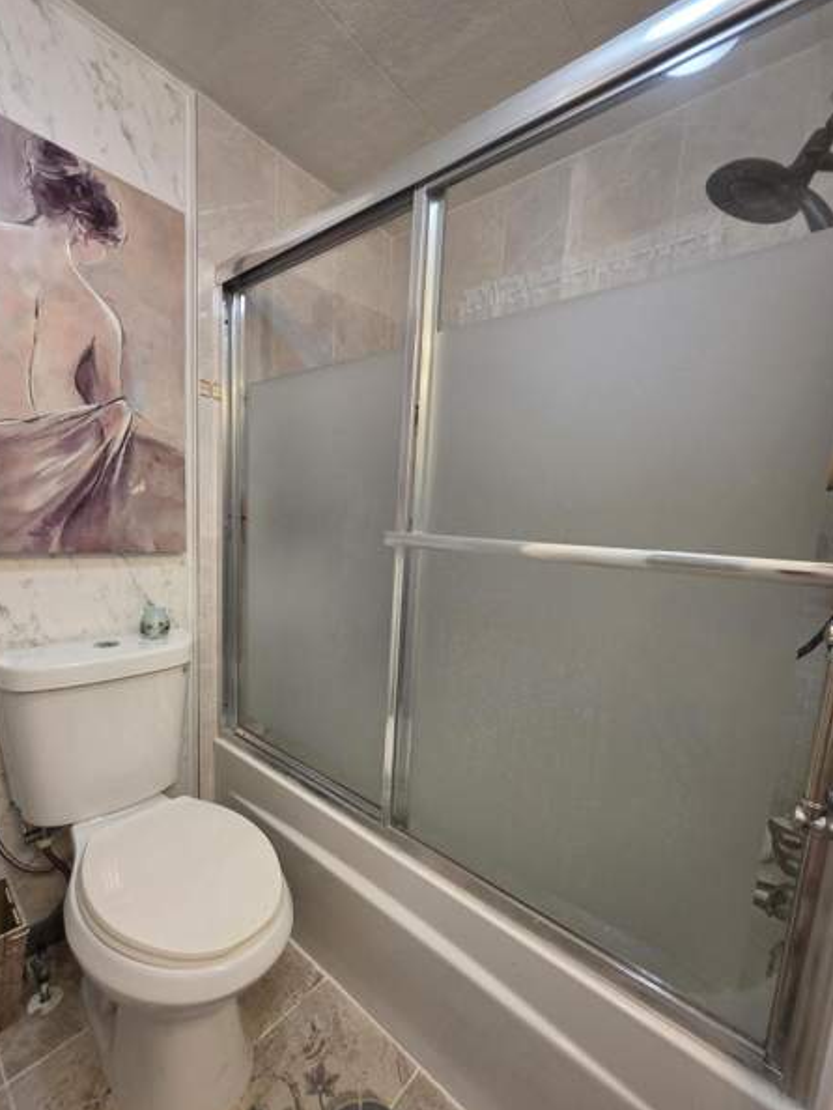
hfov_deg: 85.6
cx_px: 392
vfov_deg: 101.9
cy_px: 589
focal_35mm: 14
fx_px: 449
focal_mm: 2.2
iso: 160
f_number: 1.9
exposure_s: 1/60
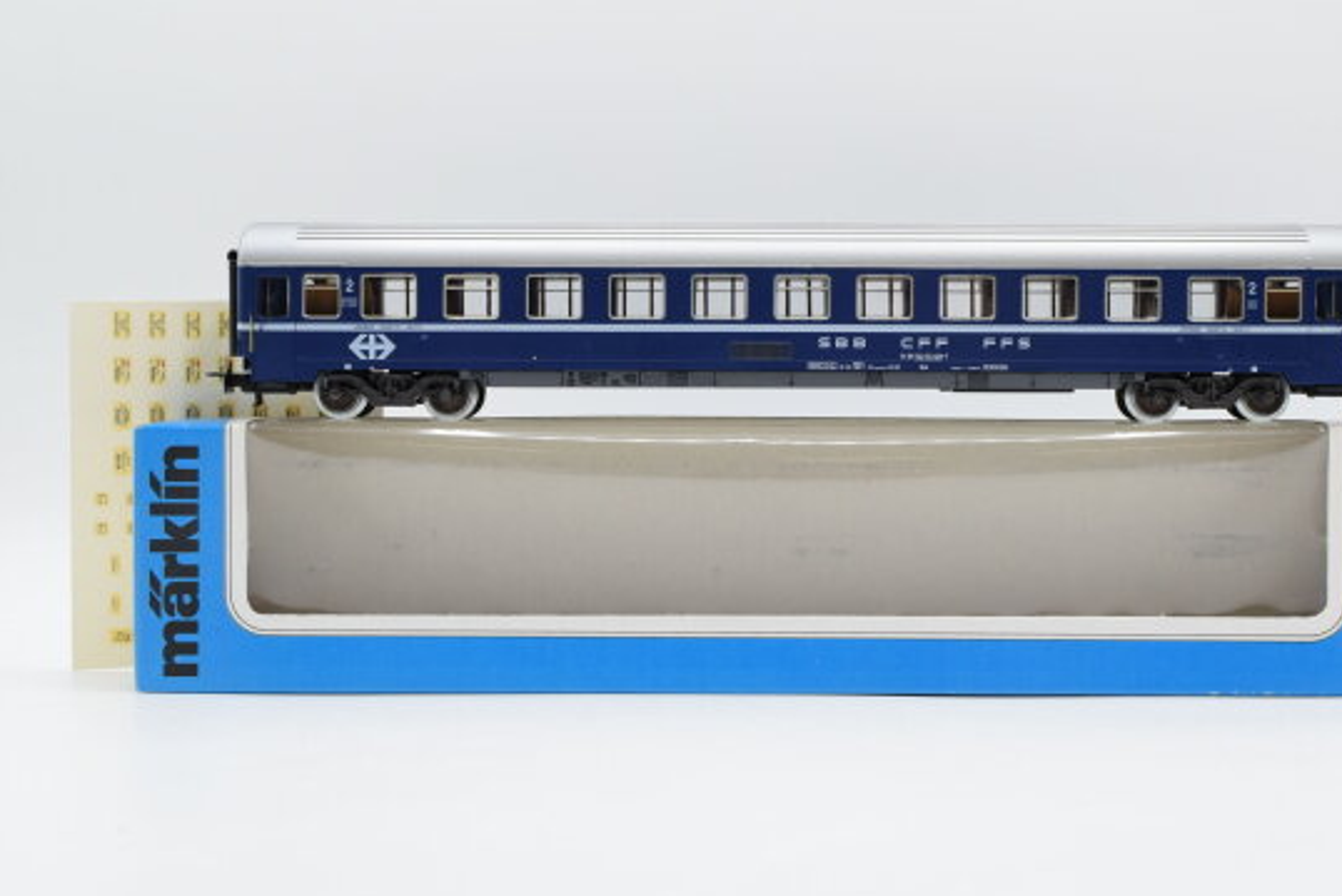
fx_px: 2183
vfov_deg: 23.2
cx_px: 746
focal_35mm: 59
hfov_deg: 34.1
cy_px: 413
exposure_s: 1/125
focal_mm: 35
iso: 250
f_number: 8
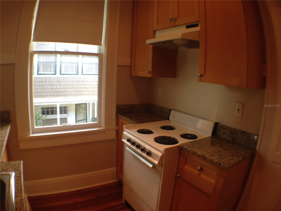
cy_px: 106
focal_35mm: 33
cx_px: 140
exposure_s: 1/30
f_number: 2.4
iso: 50
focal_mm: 4.12
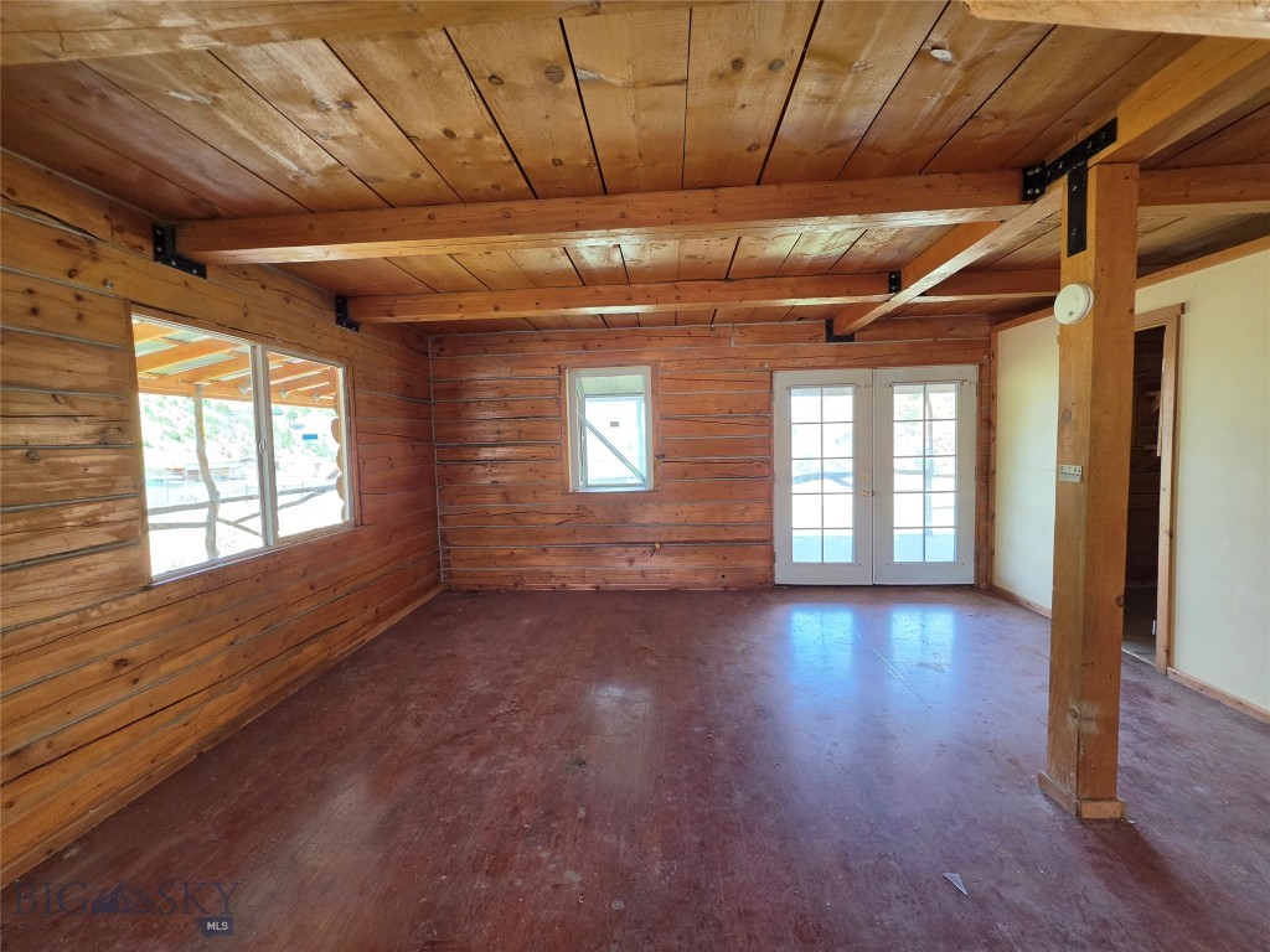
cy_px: 476
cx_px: 635
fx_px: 477
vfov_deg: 89.9
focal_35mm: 13
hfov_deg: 106.2
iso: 160
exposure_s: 1/120
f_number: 1.9
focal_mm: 2.2
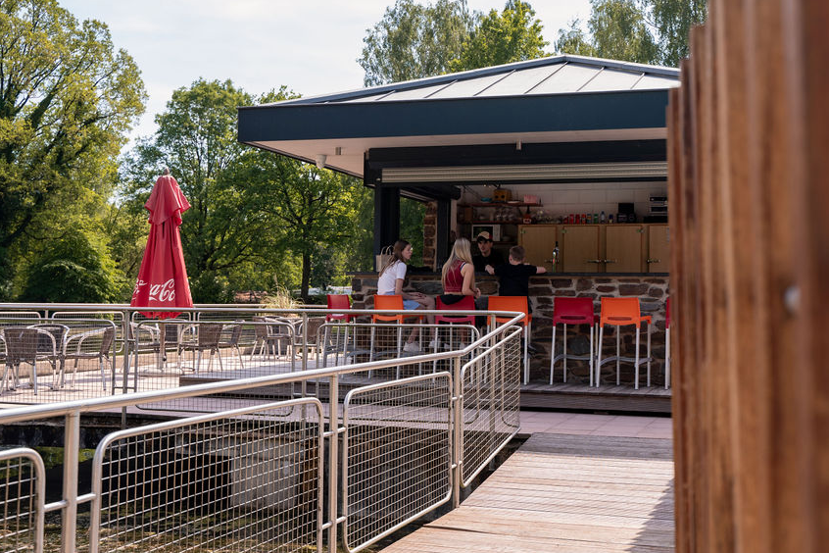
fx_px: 1059
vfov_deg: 29.2
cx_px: 489
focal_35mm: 46
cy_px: 247
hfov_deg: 42.6
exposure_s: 1/800
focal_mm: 38
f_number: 4.5
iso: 400
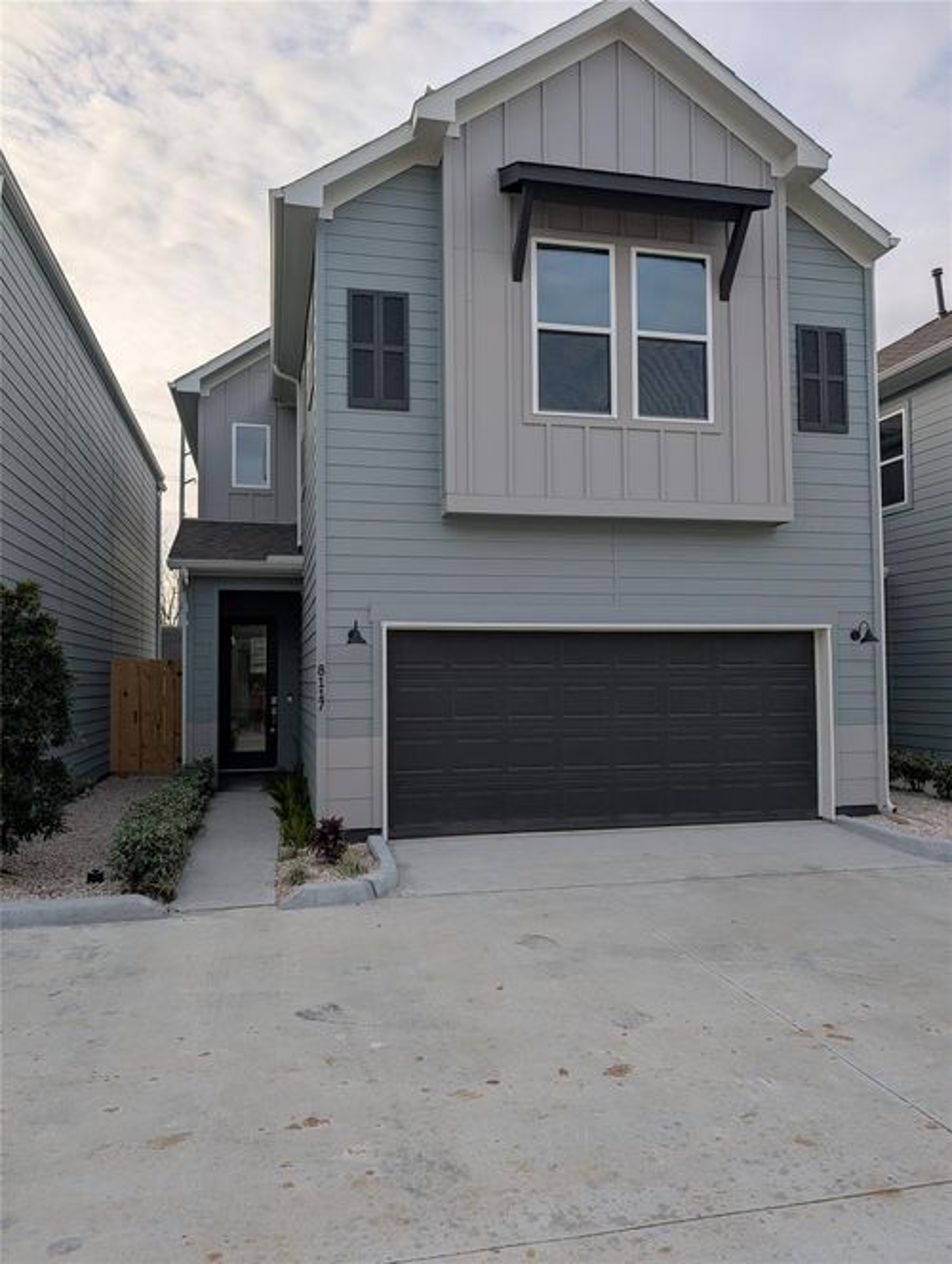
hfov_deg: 56.9
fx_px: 878
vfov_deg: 71.5
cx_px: 476
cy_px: 632
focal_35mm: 24
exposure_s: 1/1193
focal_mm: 6.9
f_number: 1.68
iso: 21
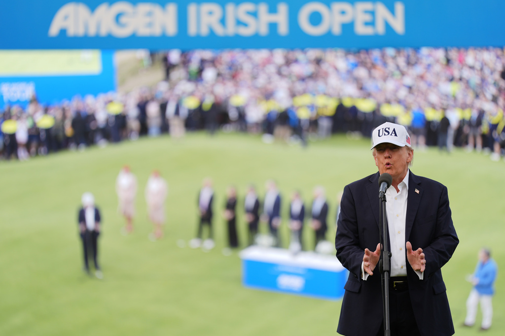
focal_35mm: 200
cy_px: 168
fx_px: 2804
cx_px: 252
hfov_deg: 10.3
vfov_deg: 6.9
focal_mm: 200
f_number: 2.8
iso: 125
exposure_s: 1/800
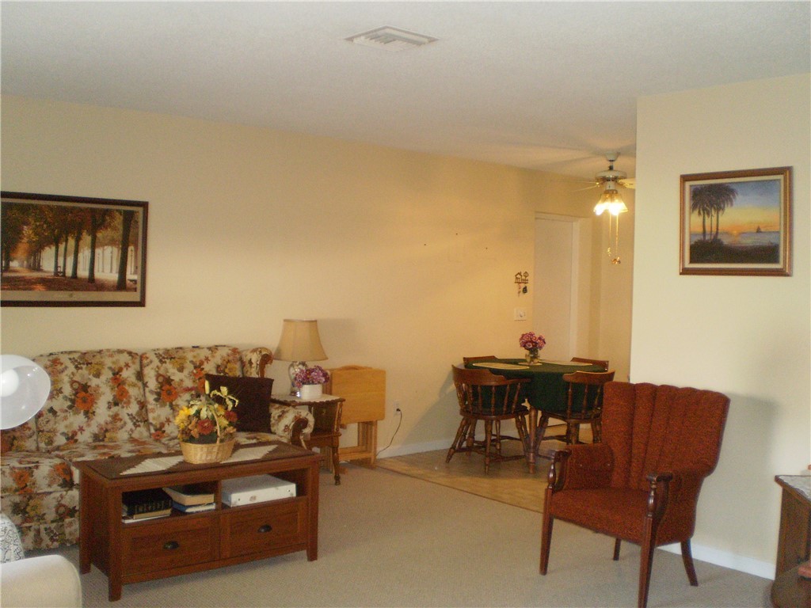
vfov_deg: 39.7
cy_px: 304
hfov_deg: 51.4
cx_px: 406
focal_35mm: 36
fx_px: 843
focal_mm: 6.3
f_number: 3.1
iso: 400
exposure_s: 1/30
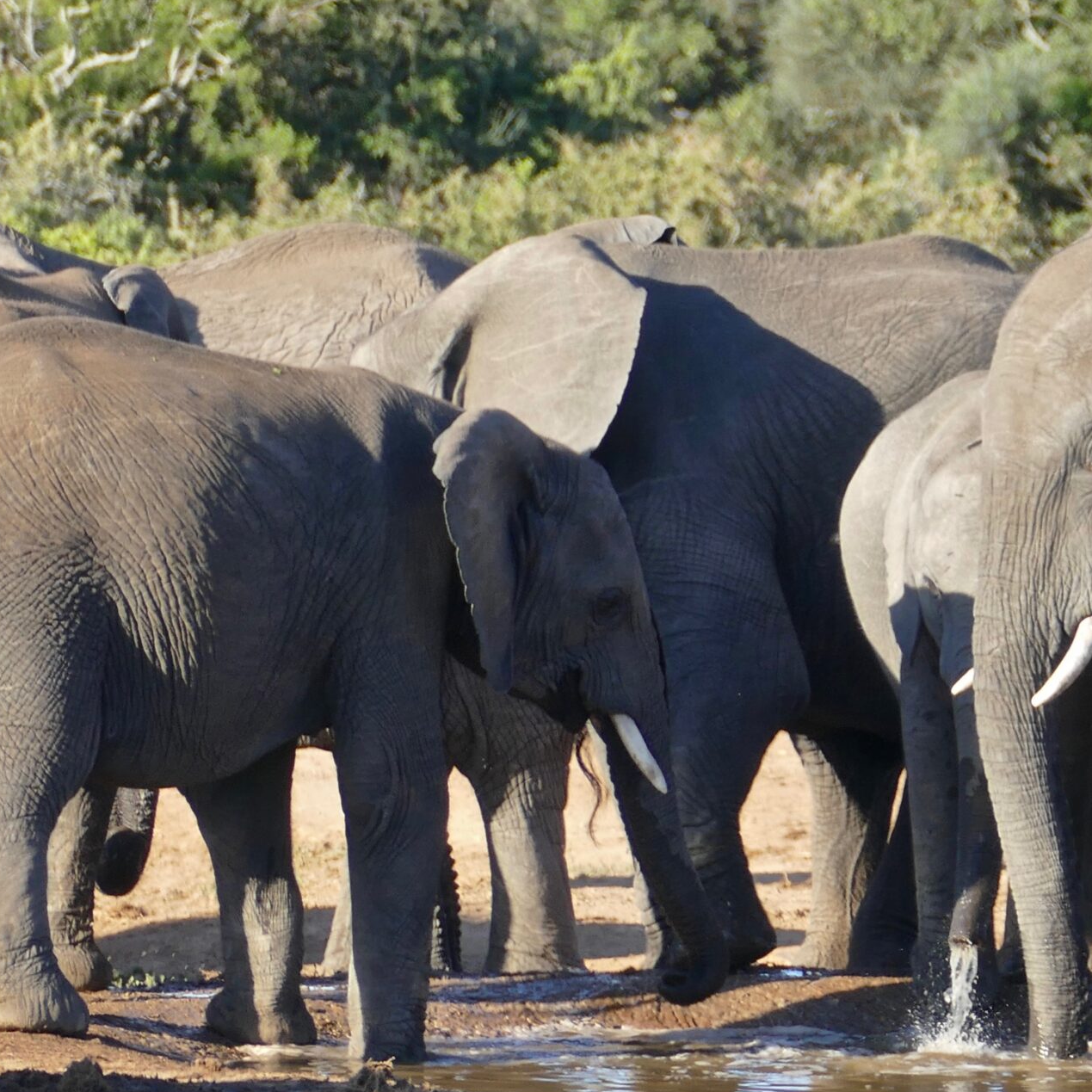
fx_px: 41508
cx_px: 1269
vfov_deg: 1.5
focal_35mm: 1163
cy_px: 487
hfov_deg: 1.5
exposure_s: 1/400
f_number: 4
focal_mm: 146
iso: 125
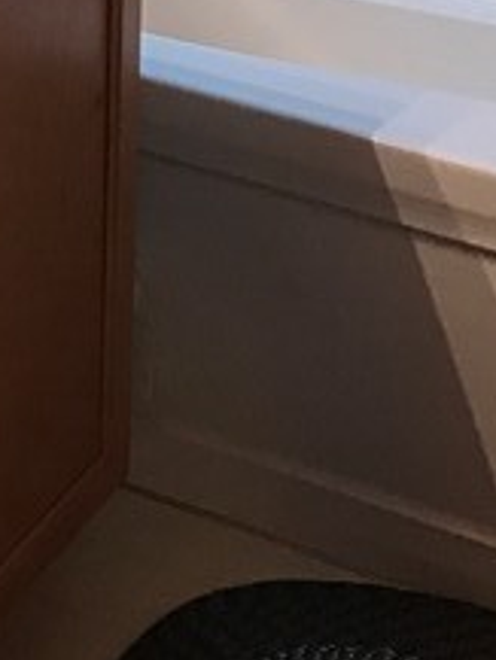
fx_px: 2519
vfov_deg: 13.9
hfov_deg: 10.4
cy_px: -383
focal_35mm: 132
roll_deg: +1.6
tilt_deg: -15.6
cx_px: -453
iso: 40
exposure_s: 1/20
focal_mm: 3.99
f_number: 1.8
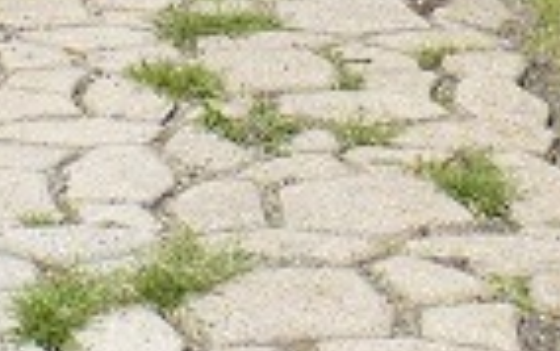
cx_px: 422
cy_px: -177
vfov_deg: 7.3
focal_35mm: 177
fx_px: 2703
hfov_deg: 11.8
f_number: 8
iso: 100
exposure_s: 1/200
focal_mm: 6.1
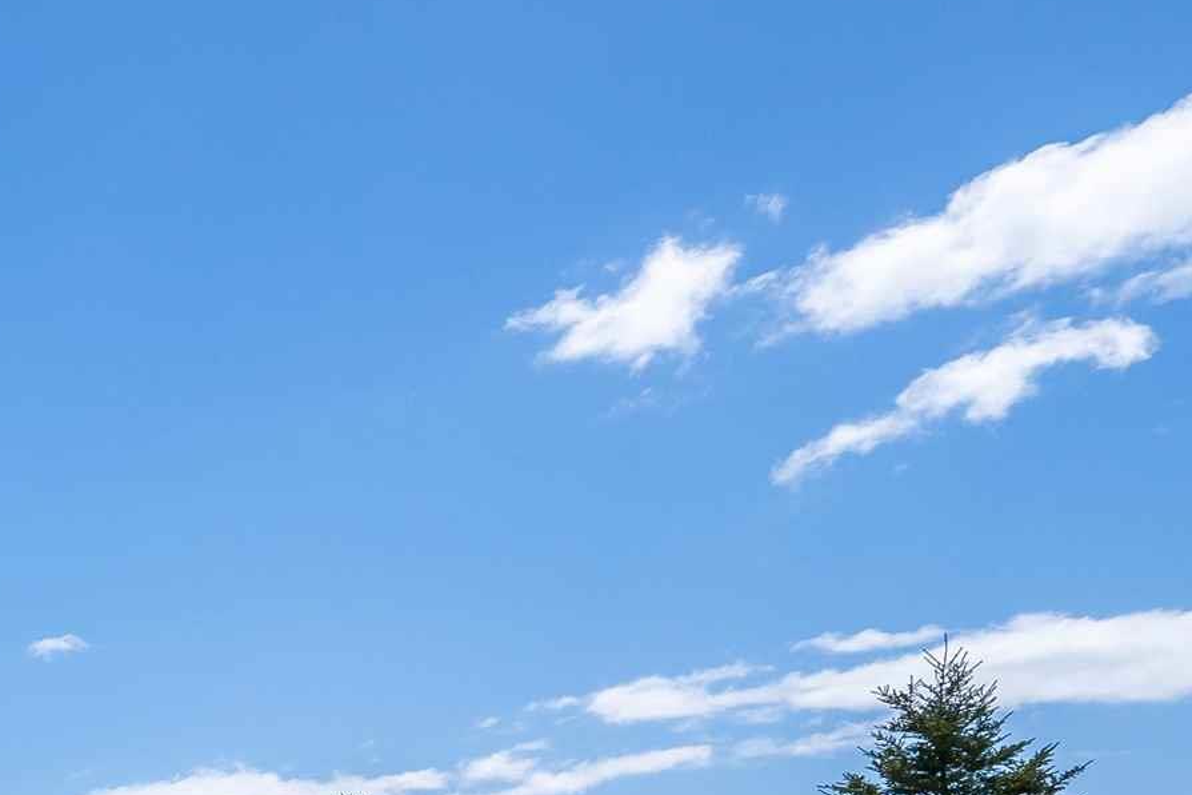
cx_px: -683
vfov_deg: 22.0
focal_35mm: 55
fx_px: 1821
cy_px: 1047
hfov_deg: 25.3
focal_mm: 16
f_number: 9
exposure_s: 1/2000
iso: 500
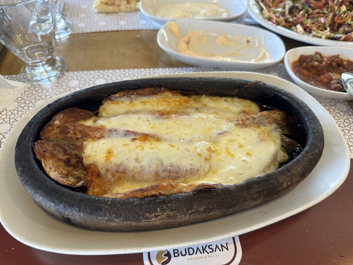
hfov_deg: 71.6
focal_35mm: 24
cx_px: 176
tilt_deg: -50.1
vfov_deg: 56.8
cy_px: 132
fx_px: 245
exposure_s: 1/100
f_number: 1.78
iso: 200
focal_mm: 6.86
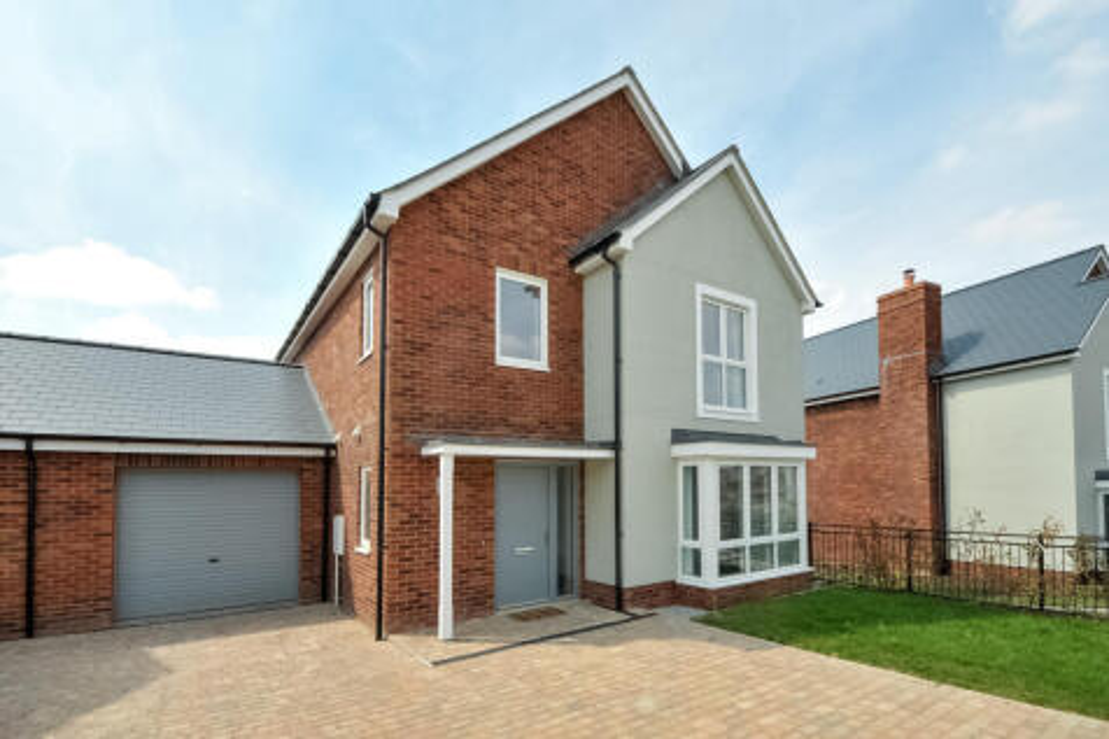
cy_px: 370
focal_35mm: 15
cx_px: 554
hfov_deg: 100.4
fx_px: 462
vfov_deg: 77.3
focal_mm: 10
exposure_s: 1/200
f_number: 11
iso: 250
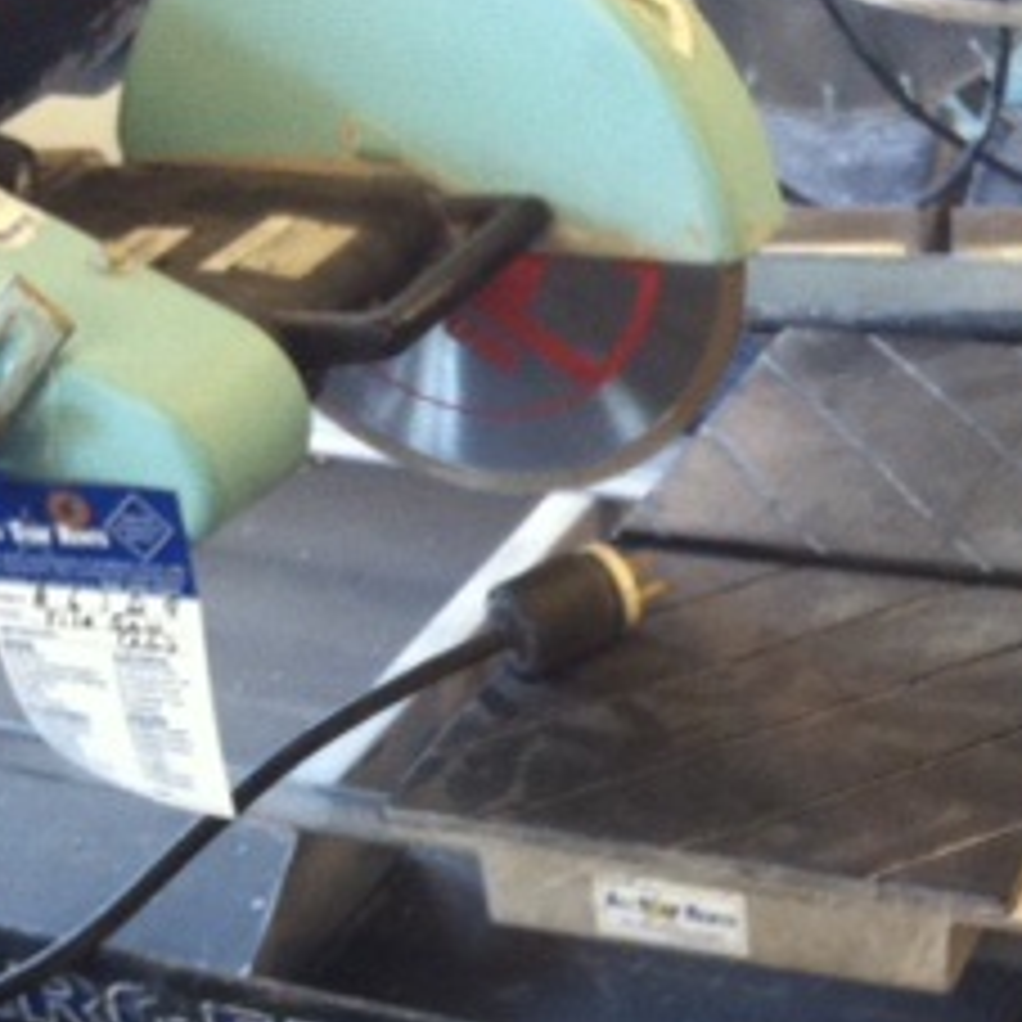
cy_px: 743
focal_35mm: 87
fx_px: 2906
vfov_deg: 19.8
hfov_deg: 19.5
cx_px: 945
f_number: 2.8
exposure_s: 1/15
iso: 125
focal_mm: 3.85
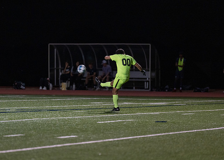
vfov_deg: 5.4
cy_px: 86
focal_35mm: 268
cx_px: 97
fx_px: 1704
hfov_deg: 7.5
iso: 2500
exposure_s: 1/1250
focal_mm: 200
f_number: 2.8
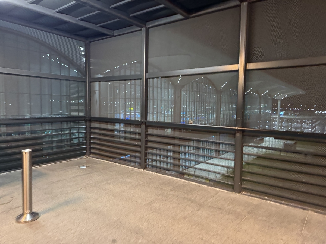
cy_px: 122
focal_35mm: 24
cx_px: 163
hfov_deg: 71.6
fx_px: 226
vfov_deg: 56.8
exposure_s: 1/50
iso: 800
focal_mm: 6.76
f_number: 1.78
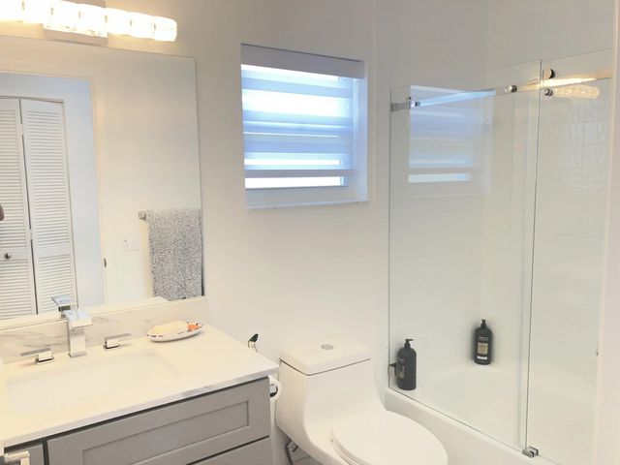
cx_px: 310
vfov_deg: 49.7
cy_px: 232
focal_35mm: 28
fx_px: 502
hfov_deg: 63.4
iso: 40
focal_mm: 3.99
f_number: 1.8
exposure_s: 1/120
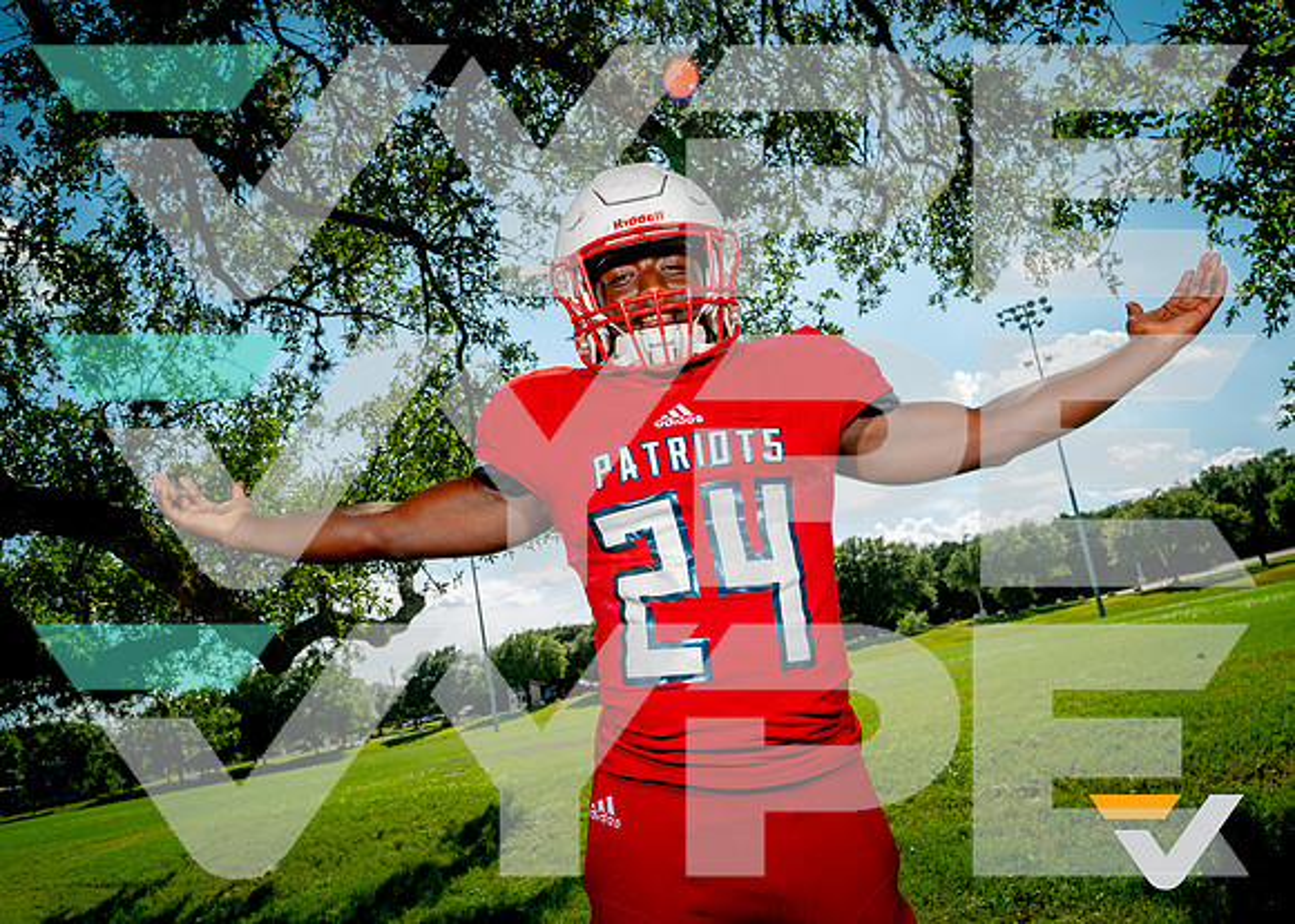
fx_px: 1116
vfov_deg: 45.0
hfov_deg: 60.2
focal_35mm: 30
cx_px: 648
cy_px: 462
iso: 100
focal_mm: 29
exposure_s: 1/125
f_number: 8
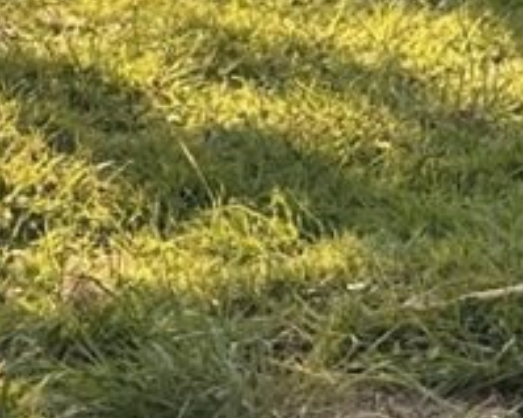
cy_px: -110
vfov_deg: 8.1
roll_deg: +2.7
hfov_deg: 9.1
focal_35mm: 188
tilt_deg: -3.7
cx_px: -794
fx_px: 2909
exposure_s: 1/638
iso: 80
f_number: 1.78
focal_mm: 6.86
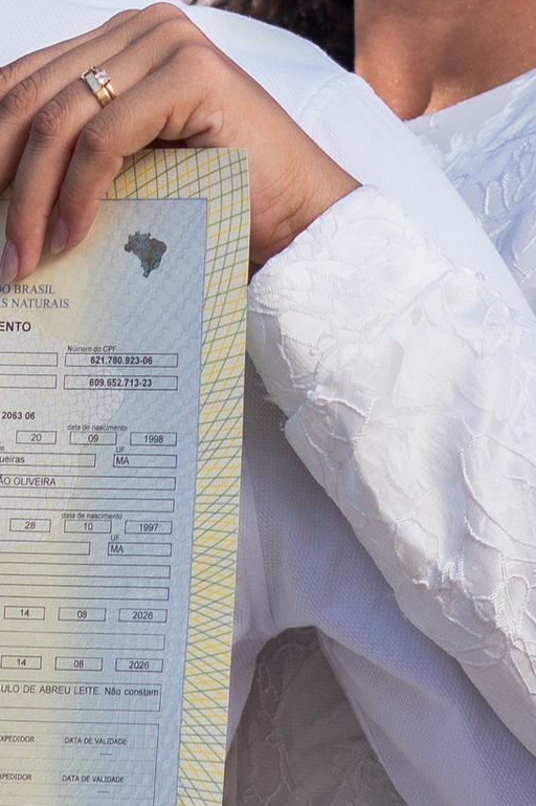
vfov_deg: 3.2
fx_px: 14238
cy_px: -45
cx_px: 87
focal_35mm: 637
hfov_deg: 2.2
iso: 125
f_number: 2.5
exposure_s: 1/500
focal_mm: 85
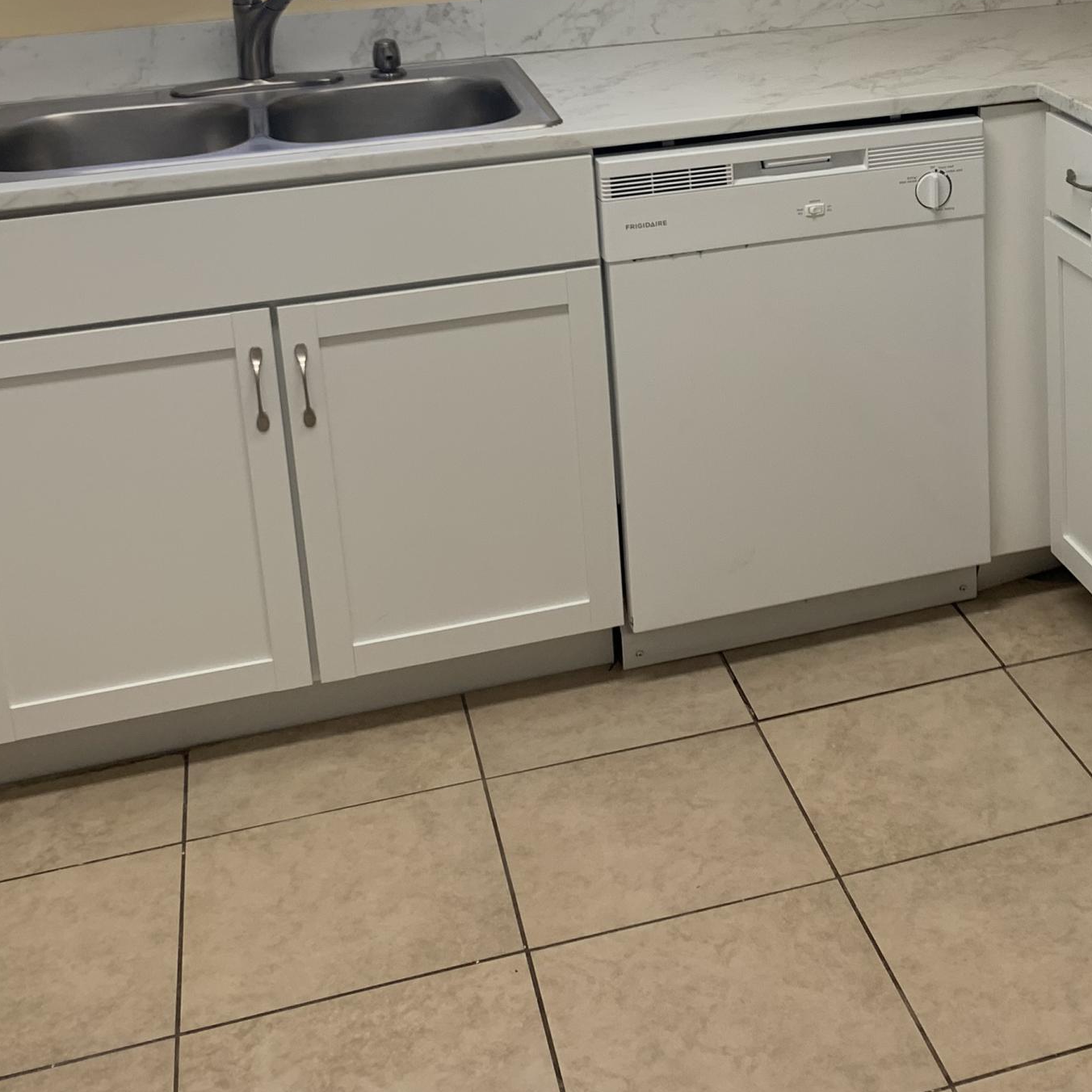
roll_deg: +1.7
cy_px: 187
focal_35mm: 51
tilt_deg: -14.7
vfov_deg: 32.3
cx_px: 884
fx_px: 1820
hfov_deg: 32.4
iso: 80
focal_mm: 4.25
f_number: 1.8
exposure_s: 1/120
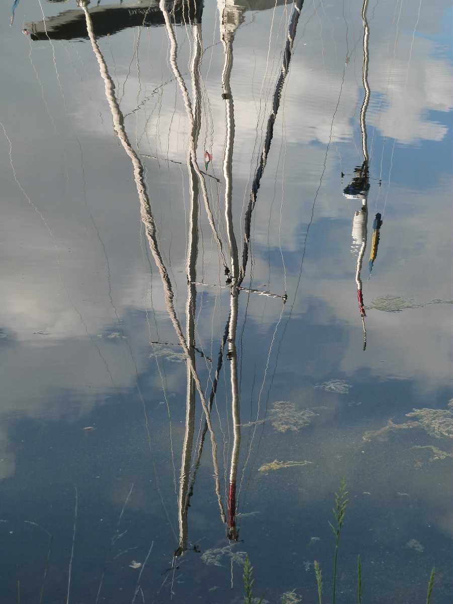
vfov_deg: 19.6
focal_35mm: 100
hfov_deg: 14.8
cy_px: 302
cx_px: 226
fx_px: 1745
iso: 160
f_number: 4.5
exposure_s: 1/250
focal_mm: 18.2
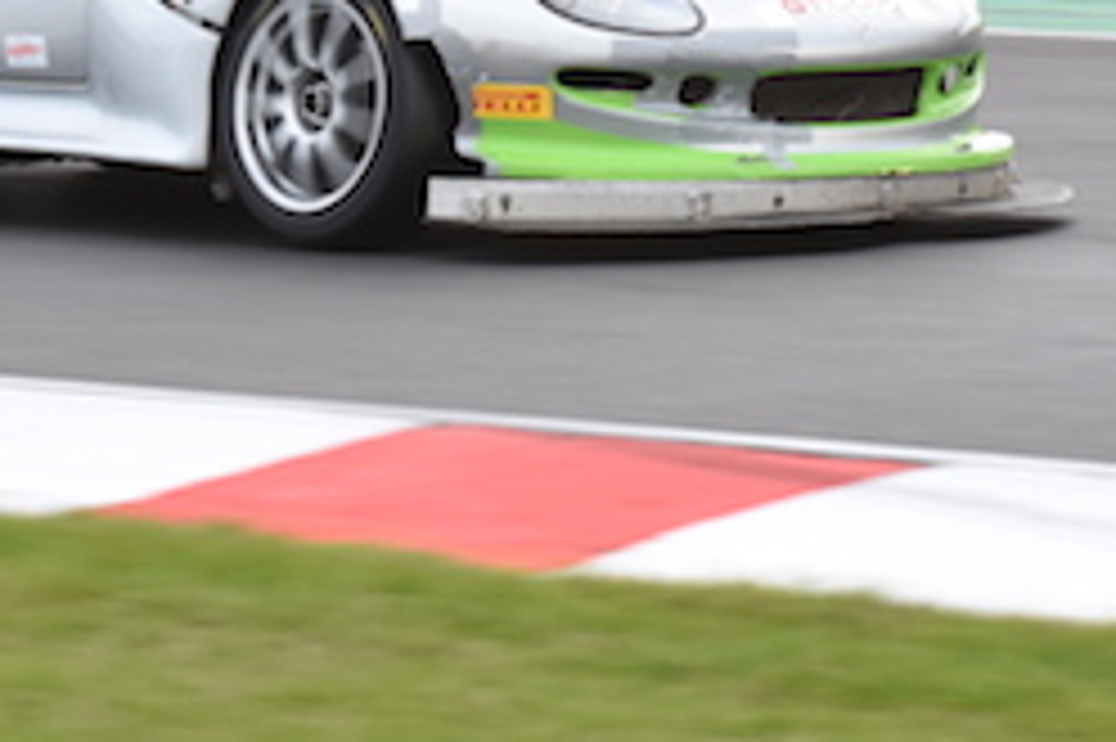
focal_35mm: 362
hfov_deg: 5.7
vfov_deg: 3.8
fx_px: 11214
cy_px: -74
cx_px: 504
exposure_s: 1/320
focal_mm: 82
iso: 640
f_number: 6.3
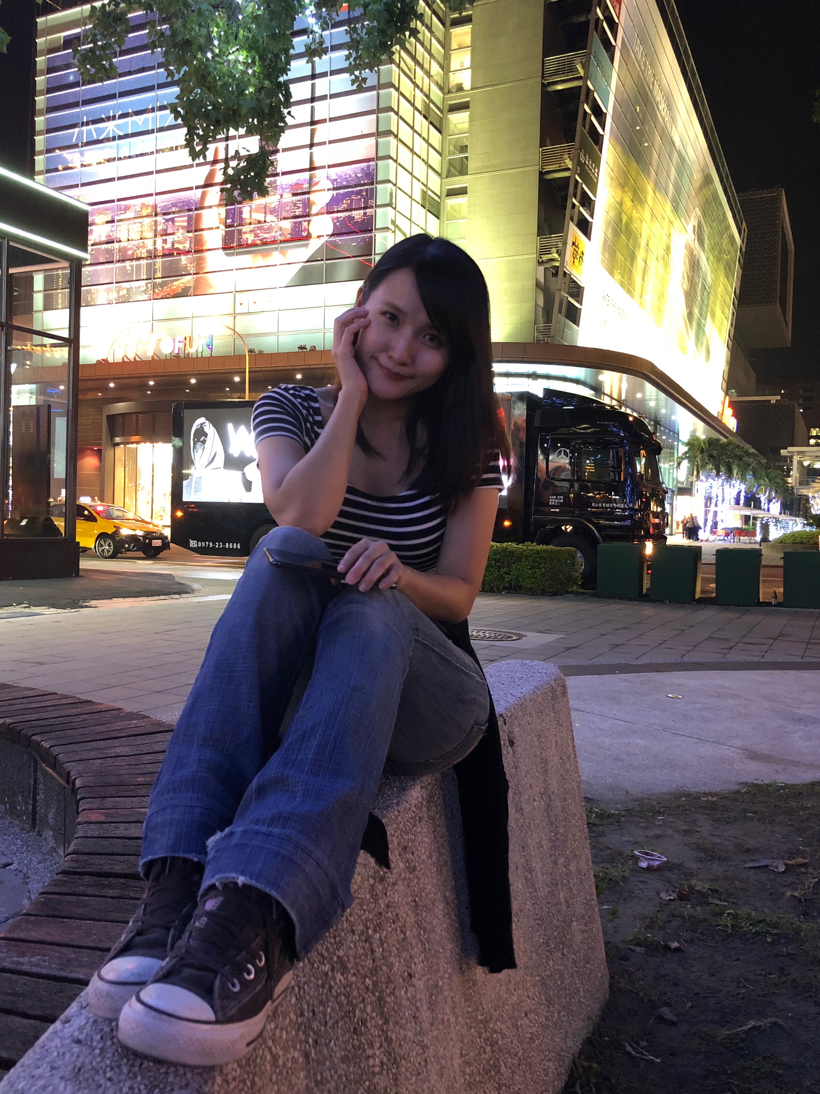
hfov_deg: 46.8
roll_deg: -2.1
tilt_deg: -0.4
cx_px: 404
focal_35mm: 30
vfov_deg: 60.0
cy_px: 541
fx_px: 948
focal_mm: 3.99
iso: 100
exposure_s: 1/4
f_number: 1.8
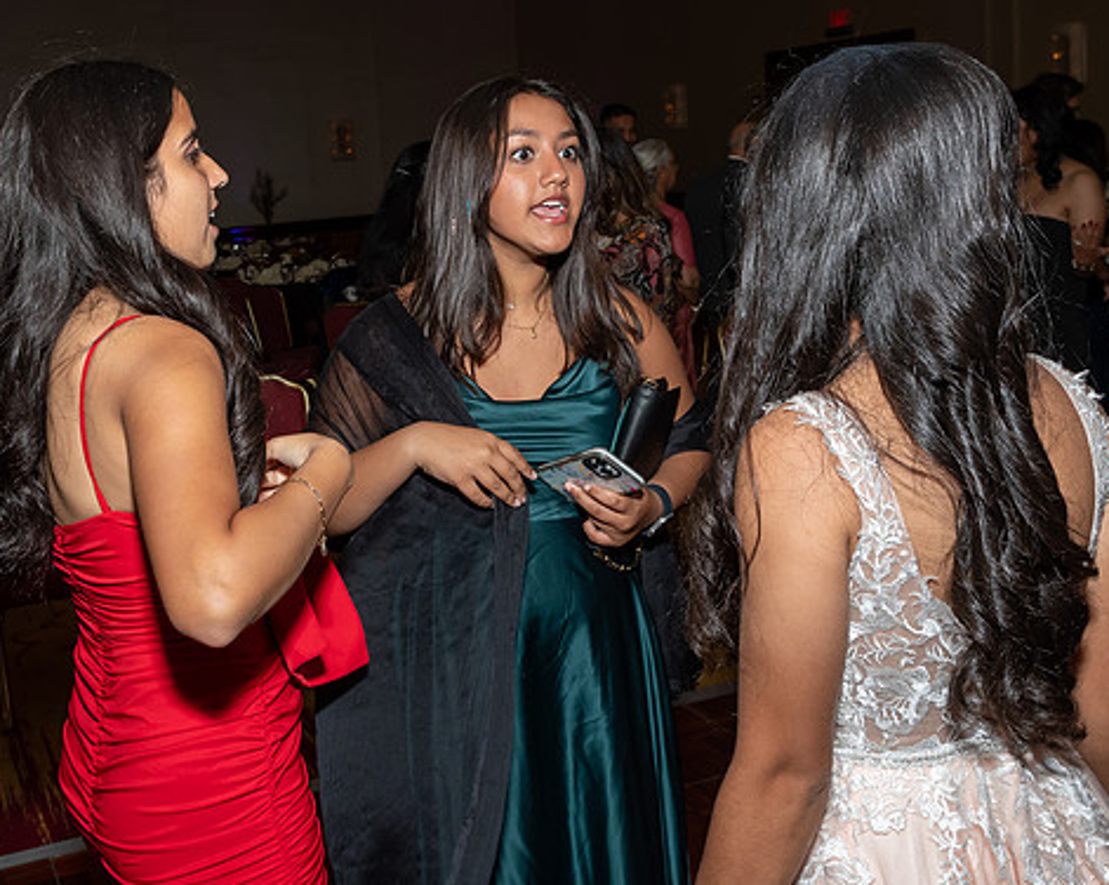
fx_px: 1345
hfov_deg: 44.4
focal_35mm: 41
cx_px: 399
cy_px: 407
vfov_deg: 36.4
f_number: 7.1
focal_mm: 19
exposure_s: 1/250
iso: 400
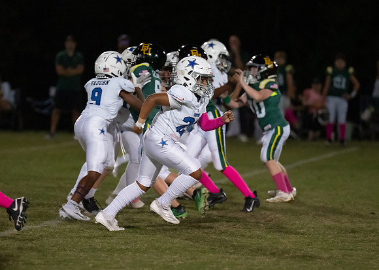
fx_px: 2953
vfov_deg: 5.2
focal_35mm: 274
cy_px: 129
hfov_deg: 7.3
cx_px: 161
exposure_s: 1/1000
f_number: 2.8
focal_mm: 200
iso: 6400
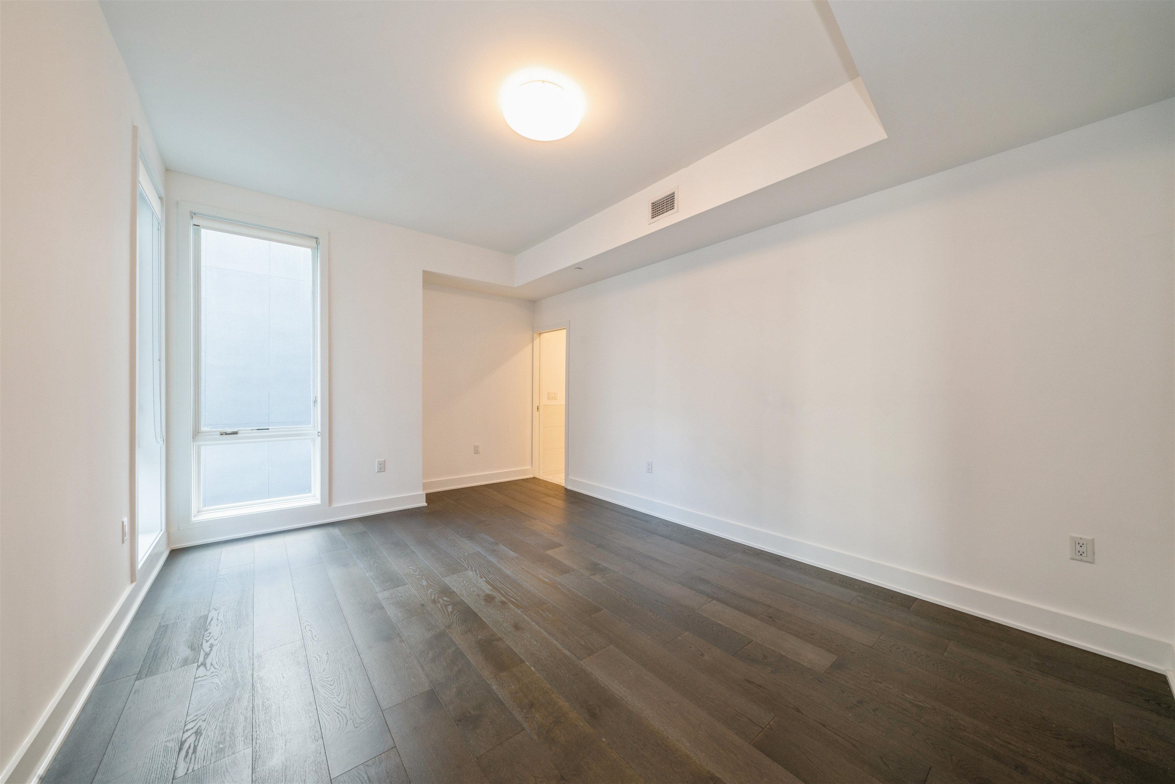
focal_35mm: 12
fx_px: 392
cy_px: 392
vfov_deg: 90.0
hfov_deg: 112.6
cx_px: 588
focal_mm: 12
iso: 200
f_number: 11
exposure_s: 1/1.67
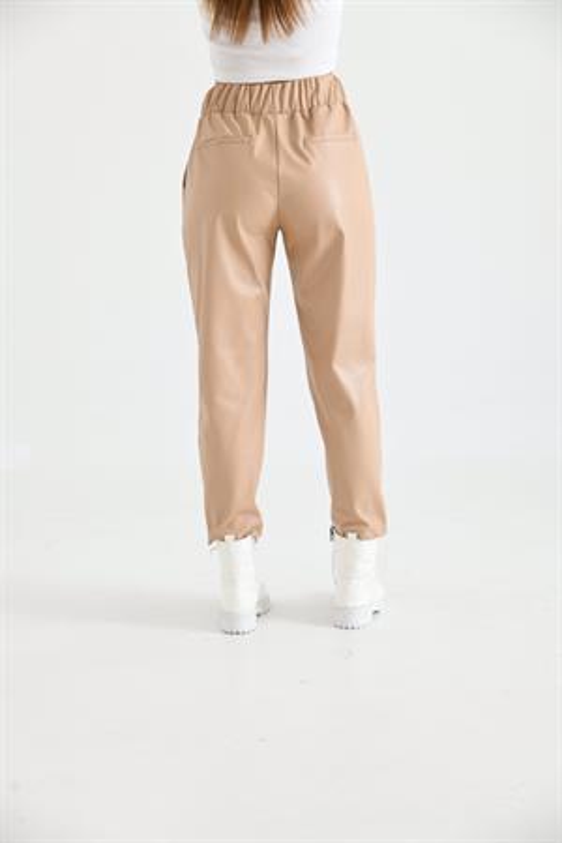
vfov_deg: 30.5
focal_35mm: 66
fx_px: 1545
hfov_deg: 20.6
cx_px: 281
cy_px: 422
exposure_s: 1/125
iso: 100
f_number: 5.6
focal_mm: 66
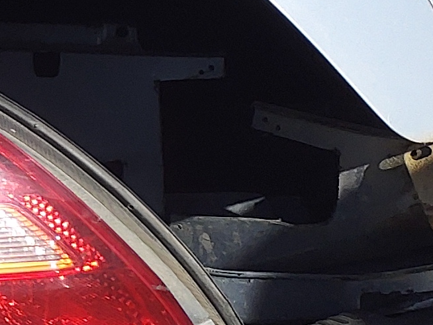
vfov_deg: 9.1
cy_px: 116
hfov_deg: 11.4
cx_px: -292
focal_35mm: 164
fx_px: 2052
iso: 40
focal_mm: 3.58
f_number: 1.9
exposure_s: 1/1412
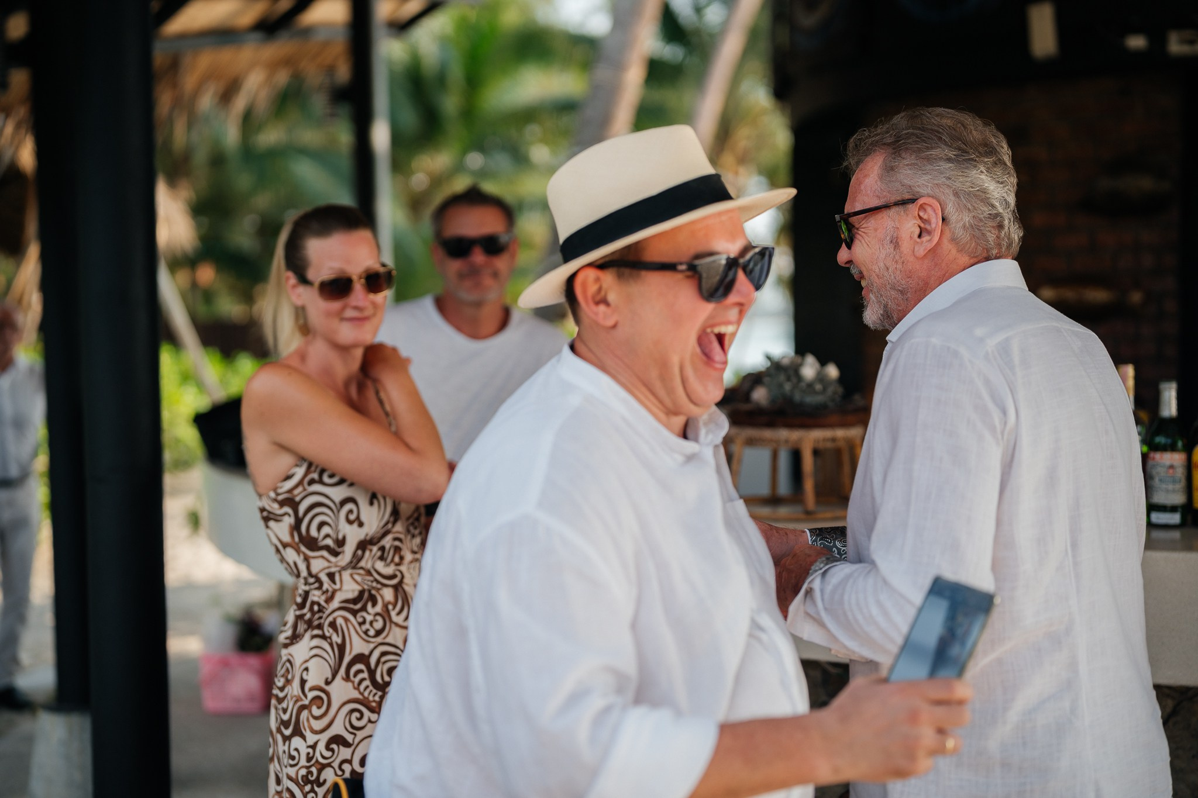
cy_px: 399
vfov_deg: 27.0
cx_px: 599
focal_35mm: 50
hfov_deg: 39.6
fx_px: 1664
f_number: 1.8
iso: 100
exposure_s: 1/1250
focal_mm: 50
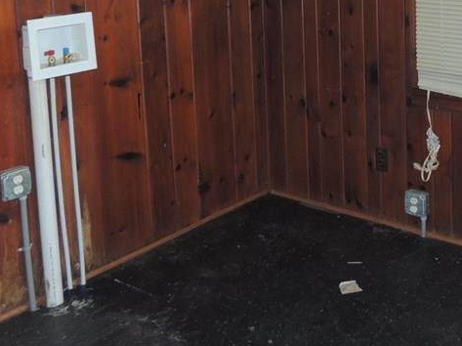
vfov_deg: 26.4
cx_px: 377
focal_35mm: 52
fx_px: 693
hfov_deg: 35.5
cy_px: -4
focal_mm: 4.3
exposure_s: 1/30
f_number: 3
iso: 200
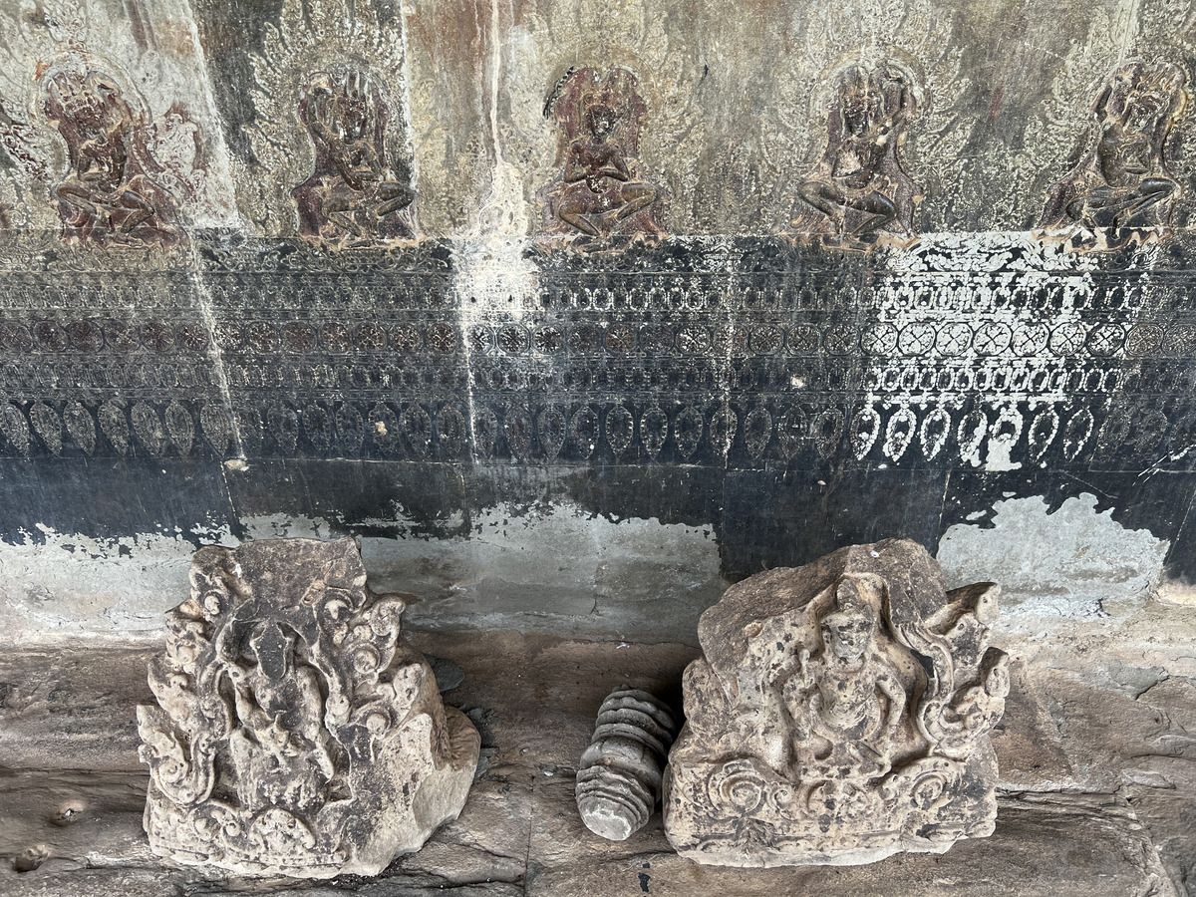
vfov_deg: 53.1
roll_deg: +1.3
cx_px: 598
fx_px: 898
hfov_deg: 67.3
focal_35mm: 26
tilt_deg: -29.2
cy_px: 448
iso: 40
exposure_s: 1/287
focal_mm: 5.7
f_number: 1.5
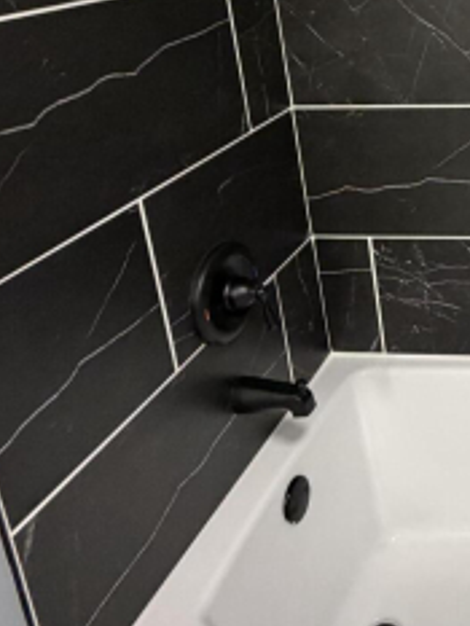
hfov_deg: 29.5
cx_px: 599
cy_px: 82
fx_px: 723
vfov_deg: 43.4
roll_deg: +2.3
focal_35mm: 40
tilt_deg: -17.1
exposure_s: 1/60
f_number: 2.2
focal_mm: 2.22
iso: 400
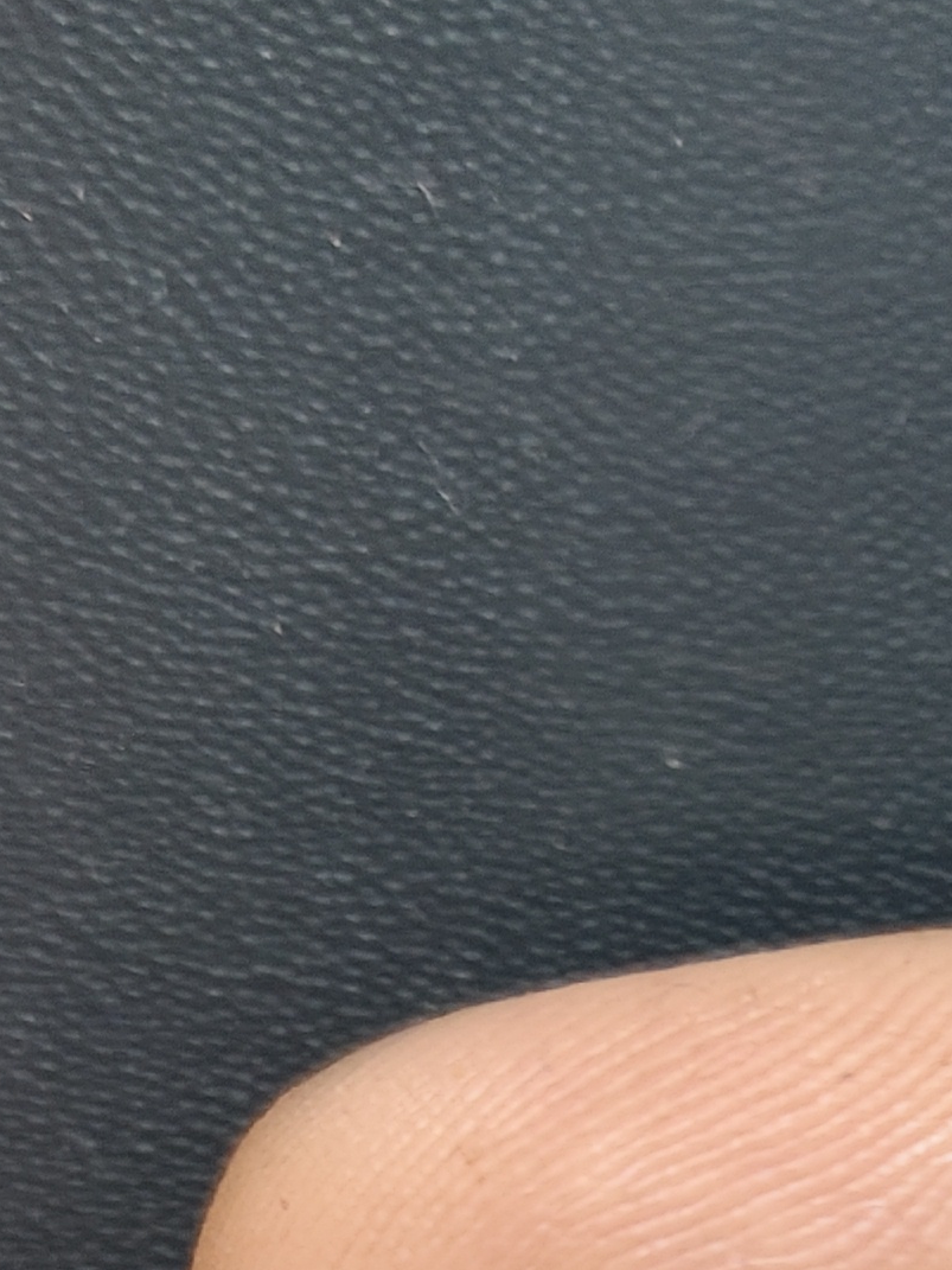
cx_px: 886
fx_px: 3228
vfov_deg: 18.8
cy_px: 2057
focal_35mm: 88
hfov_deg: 16.5
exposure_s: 1/50
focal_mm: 5.56
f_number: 1.88
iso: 807
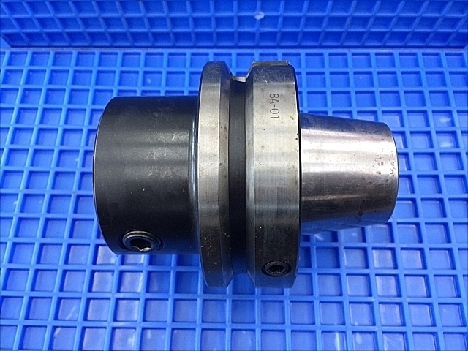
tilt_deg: -67.5
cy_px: 176
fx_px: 392
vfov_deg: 48.2
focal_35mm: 29
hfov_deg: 61.7
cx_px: 234
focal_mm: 4.15
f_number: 2.2
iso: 64
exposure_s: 1/30
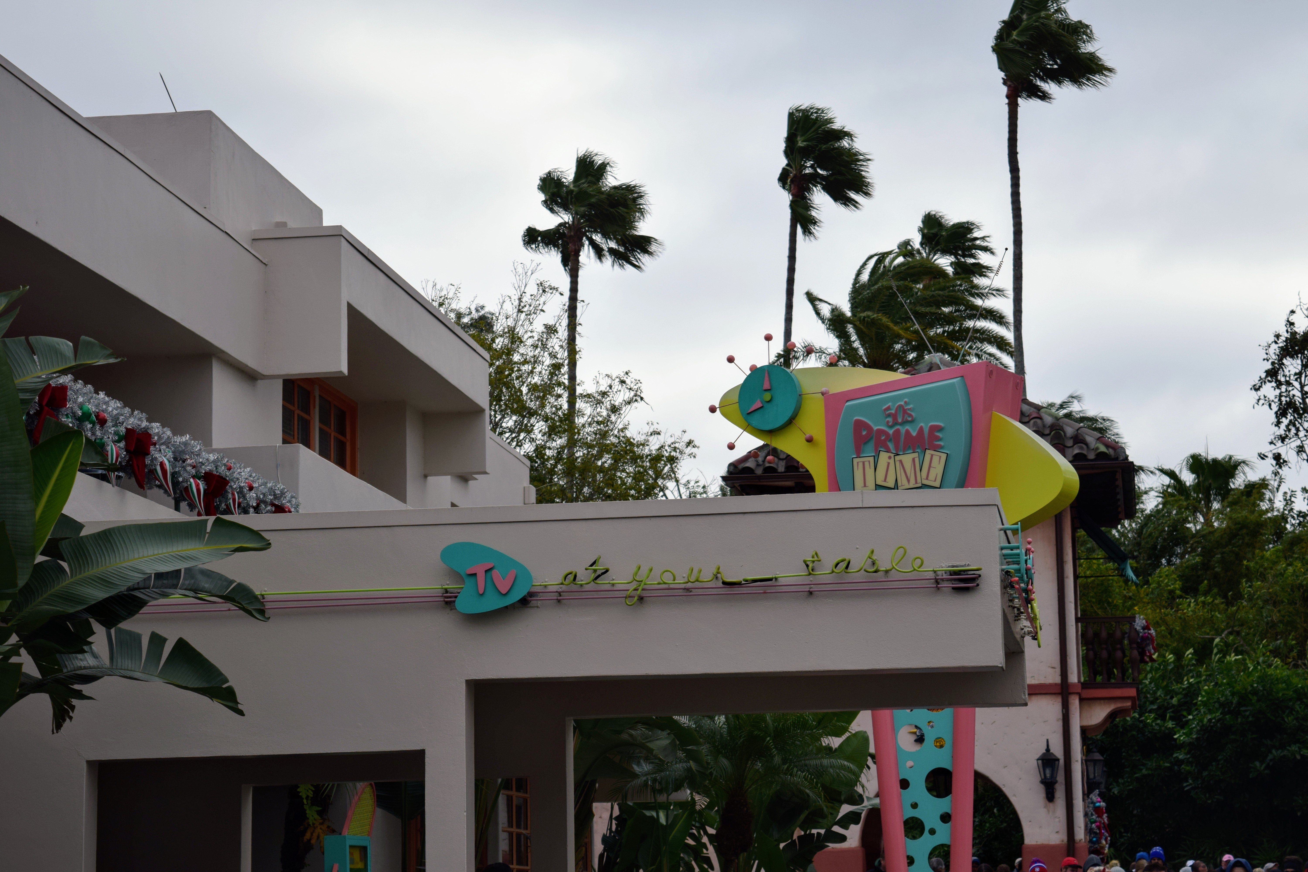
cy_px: 436
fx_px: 2997
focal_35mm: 82
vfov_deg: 16.6
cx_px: 654
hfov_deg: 24.6
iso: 200
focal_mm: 55
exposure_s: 1/1250
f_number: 5.6
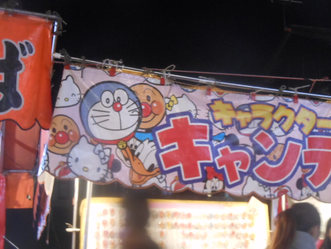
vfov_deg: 29.1
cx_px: 166
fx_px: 478
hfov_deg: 38.2
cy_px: 124
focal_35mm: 50
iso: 640
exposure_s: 1/8
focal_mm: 8.9
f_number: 4
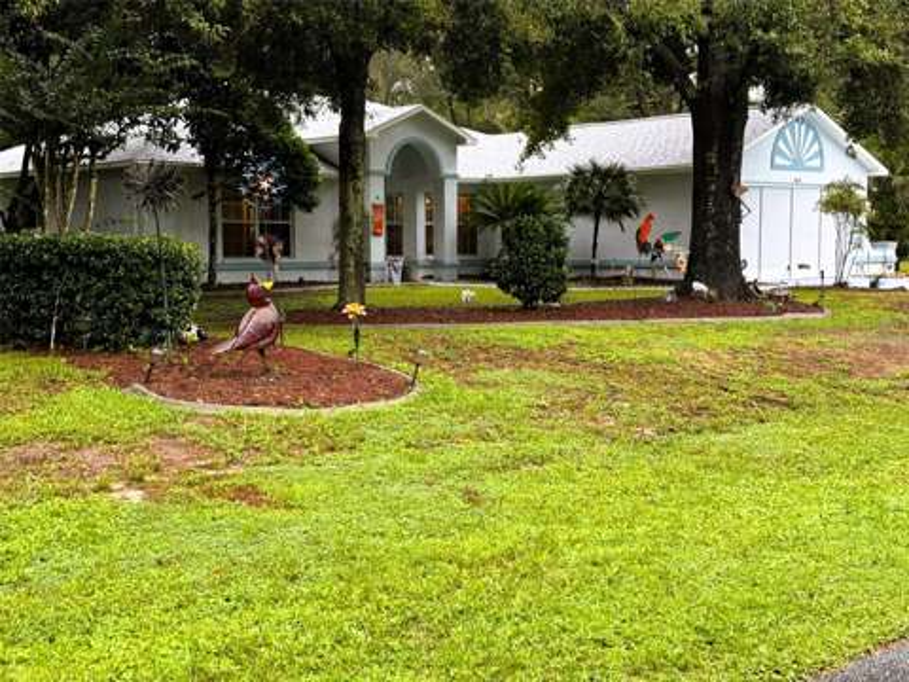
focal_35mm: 48
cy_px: 341
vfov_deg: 30.3
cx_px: 454
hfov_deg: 39.7
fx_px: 1260
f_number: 1.78
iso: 80
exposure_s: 1/121
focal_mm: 6.76
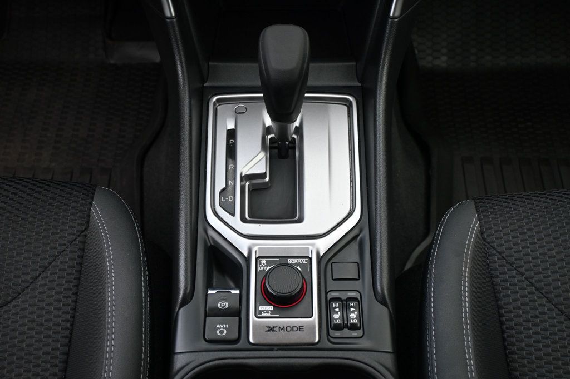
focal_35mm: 42
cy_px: 190
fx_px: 665
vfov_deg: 31.9
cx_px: 285
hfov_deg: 46.4
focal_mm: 28
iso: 320
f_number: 4.5
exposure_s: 1/250
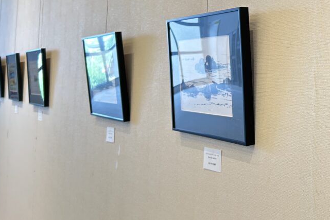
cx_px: 316
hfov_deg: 34.2
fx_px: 495
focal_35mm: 54
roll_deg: -1.1
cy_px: 55
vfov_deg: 24.8
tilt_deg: +2.9
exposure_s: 1/60
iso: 80
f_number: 1.5
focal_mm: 5.7
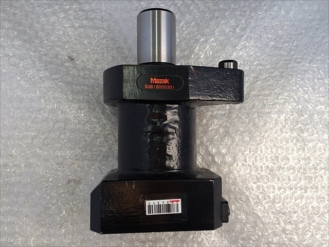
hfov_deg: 61.7
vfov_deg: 48.2
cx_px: 164
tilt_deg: -81.1
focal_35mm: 29
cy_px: 124
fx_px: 276
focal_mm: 4.15
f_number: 2.2
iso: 40
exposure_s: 1/60
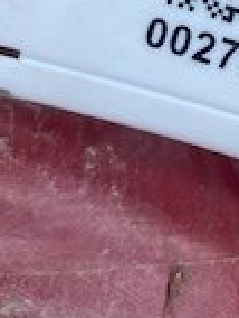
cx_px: 299
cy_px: -105
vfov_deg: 15.9
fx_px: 1074
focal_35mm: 117
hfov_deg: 12.4
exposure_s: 1/637
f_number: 1.8
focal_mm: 4.25
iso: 32
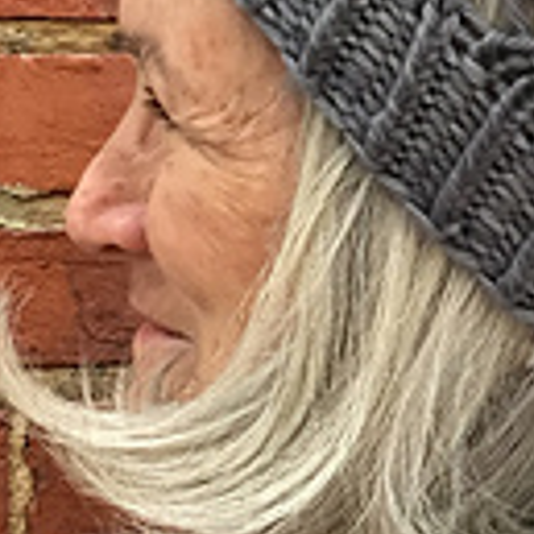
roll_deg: +0.4
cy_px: 116
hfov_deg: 13.3
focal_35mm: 127
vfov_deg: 13.7
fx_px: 2217
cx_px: 679
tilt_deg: -3.0
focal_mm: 4.15
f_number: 2.2
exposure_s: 1/30
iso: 100
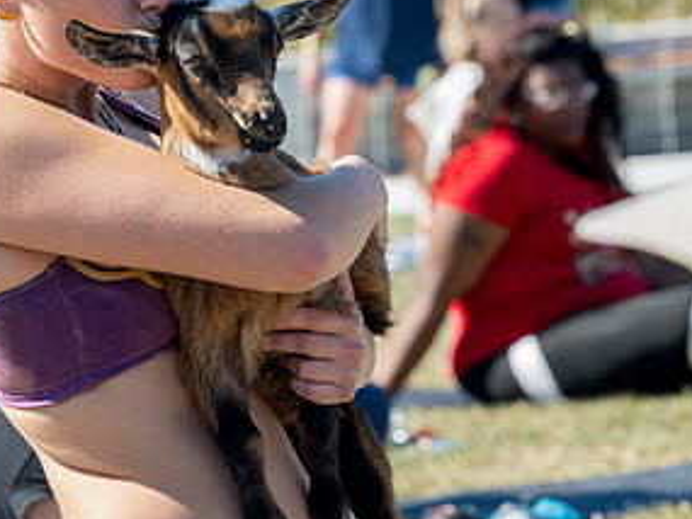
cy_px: 120
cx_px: 204
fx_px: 4700
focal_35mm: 235
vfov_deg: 6.3
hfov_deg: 8.4
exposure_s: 1/640
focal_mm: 120
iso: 400
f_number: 6.3
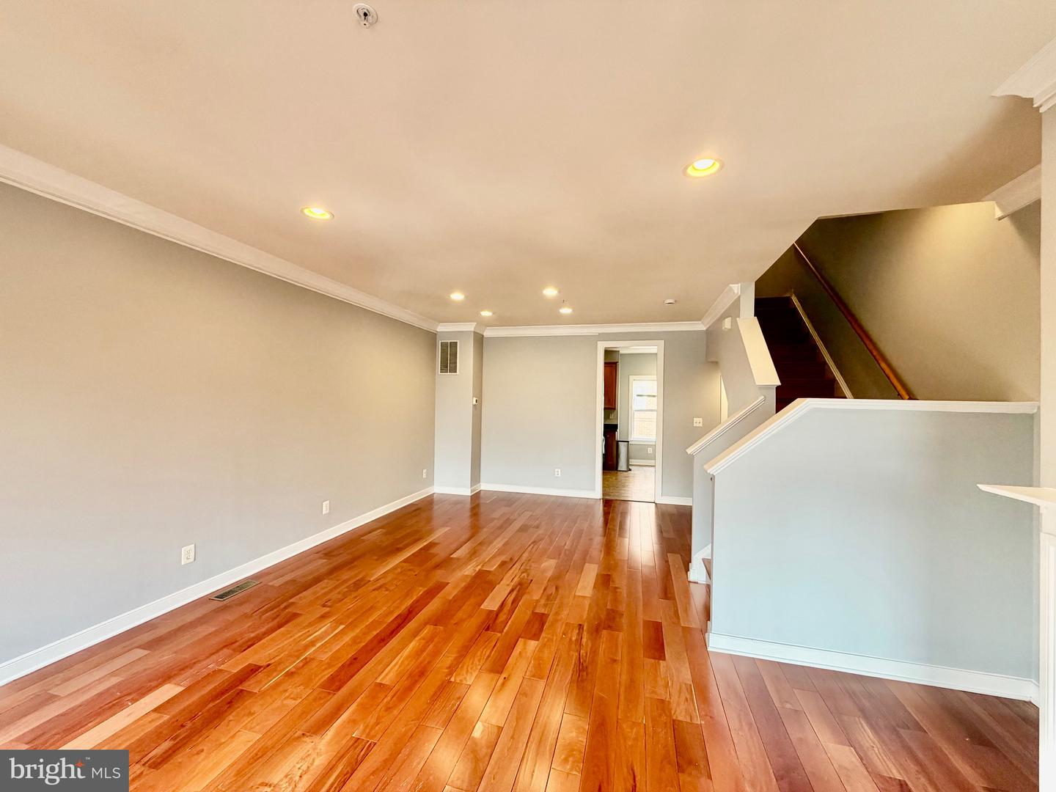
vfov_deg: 85.7
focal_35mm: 14
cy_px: 396
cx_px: 528
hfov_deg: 102.1
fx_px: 427
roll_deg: -0.6
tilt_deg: -0.2
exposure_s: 1/120
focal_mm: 2.22
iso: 200
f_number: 2.2
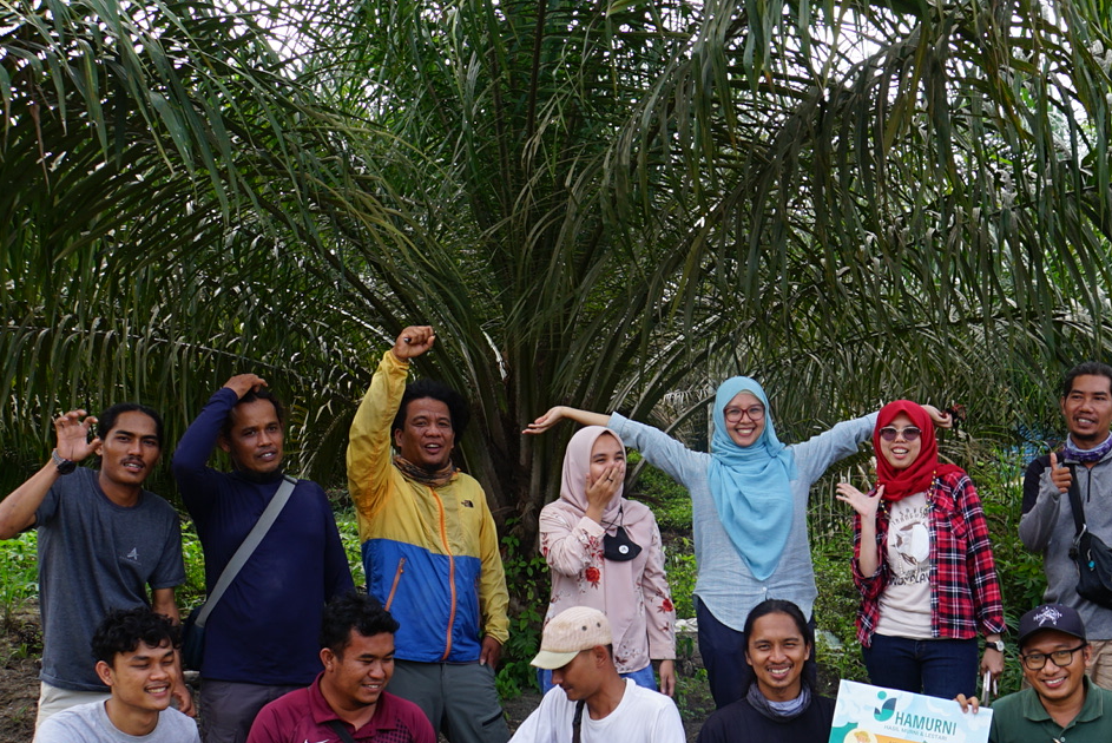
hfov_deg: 40.5
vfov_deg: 28.0
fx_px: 1484
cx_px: 750
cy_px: 489
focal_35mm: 48
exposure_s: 1/80
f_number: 8
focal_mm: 19
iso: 100
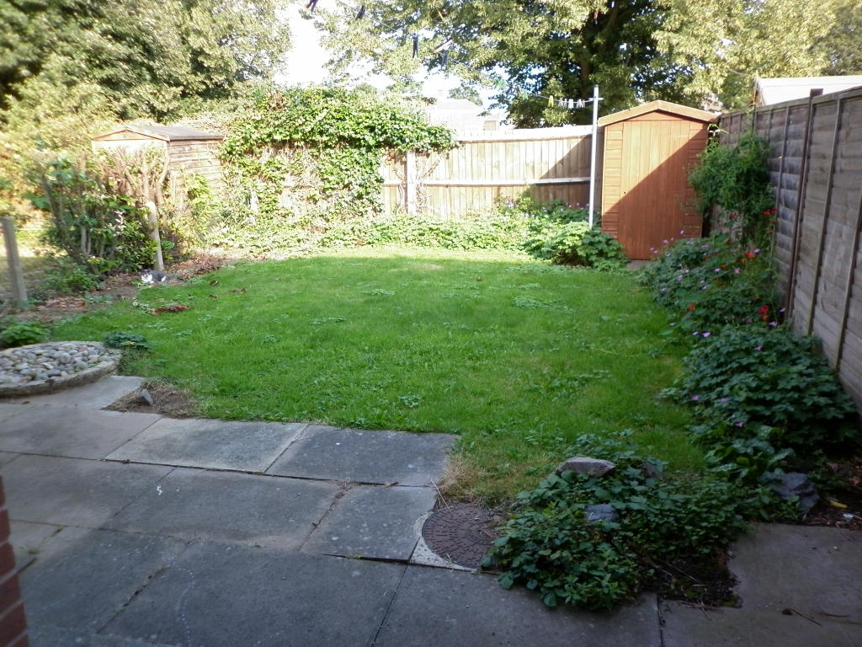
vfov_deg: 49.7
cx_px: 431
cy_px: 324
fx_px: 697
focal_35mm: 28
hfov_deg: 63.4
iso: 80
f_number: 2.8
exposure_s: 1/125
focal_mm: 5
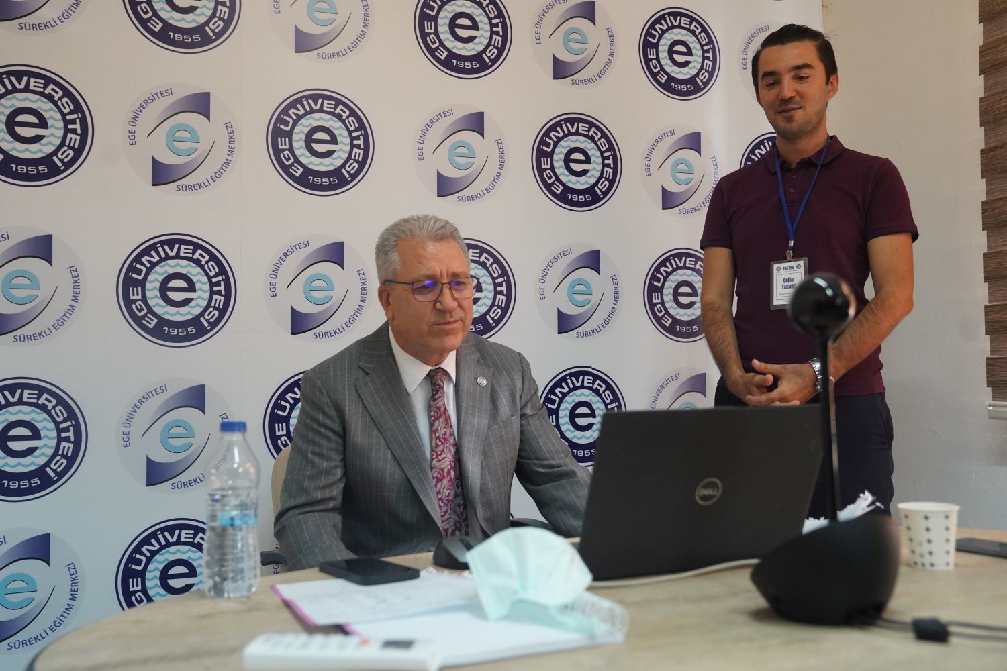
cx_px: 504
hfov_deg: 57.2
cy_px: 336
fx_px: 923
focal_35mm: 33
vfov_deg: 40.0
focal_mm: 33
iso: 5000
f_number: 3.5
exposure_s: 1/200
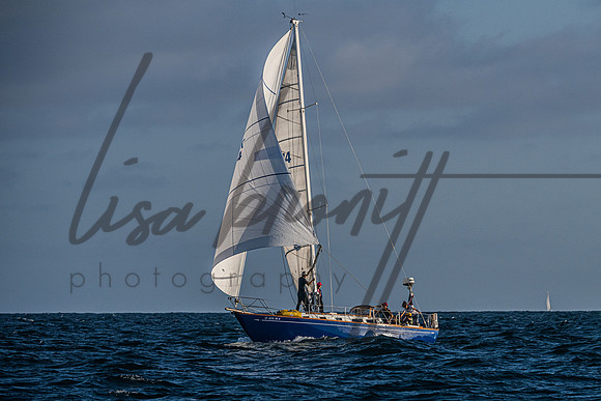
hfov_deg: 6.7
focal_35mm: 308
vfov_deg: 4.5
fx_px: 5137
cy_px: 260
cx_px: 391
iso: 400
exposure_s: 1/4000
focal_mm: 230
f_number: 7.1
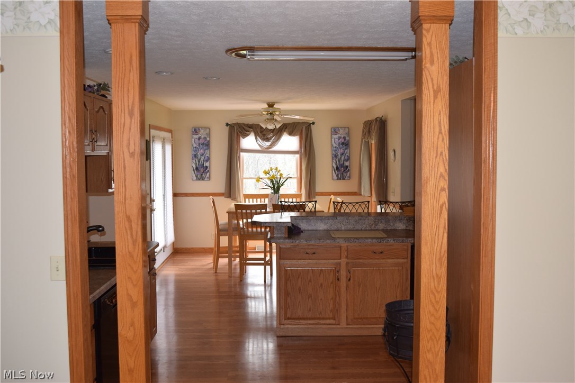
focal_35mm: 36
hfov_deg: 53.1
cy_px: 192
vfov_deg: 36.9
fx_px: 575
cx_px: 288
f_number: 5.6
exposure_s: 1/125
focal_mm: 24
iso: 640
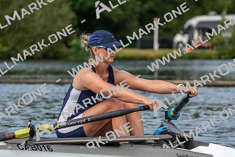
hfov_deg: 10.3
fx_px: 1306
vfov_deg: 6.9
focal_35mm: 200
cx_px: 118
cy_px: 78
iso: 400
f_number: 5.6
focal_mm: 200
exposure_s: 1/1600
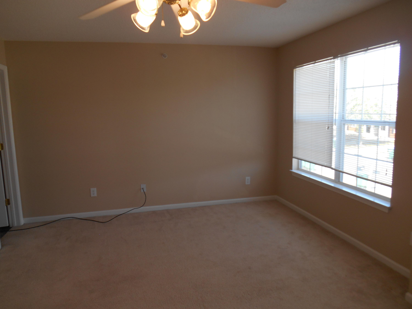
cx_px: 206
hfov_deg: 67.3
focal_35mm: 26
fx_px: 309
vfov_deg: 53.1
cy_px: 154
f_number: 3.4
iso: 80
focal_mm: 4.7
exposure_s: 1/40
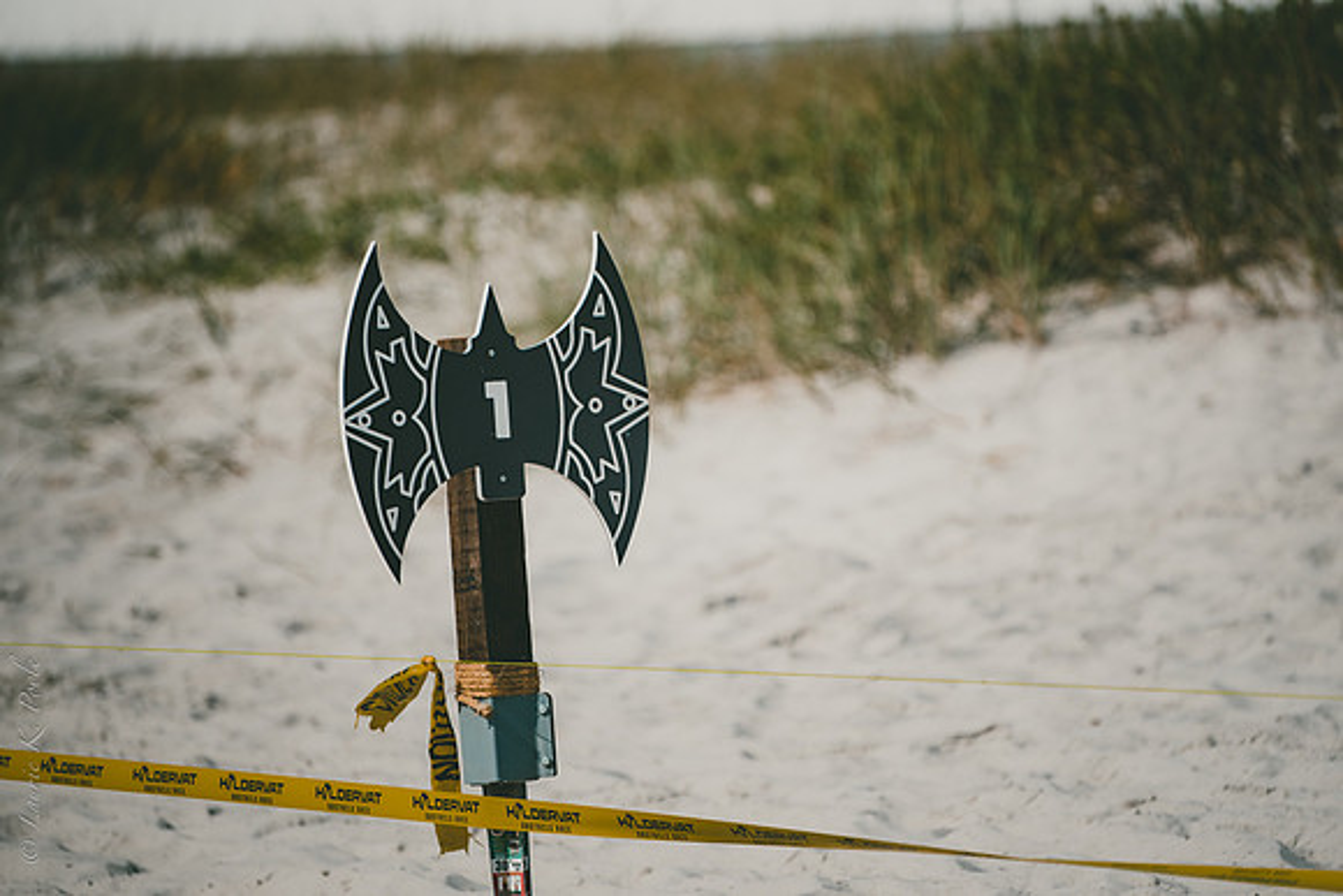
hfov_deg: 9.2
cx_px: 739
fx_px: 8337
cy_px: 455
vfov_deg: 6.2
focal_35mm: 223
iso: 200
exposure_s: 1/4000
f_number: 2.8
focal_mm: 200
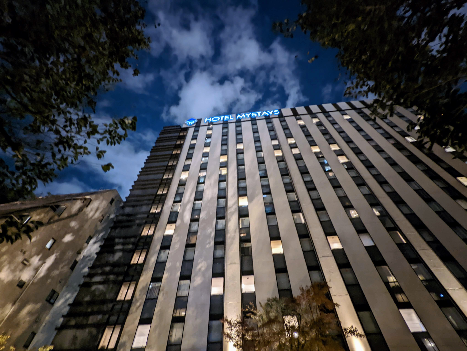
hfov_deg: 94.4
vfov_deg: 78.2
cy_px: 176
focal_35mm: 16
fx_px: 216
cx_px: 234
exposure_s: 1/1.7
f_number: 2.2
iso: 142
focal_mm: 2.35
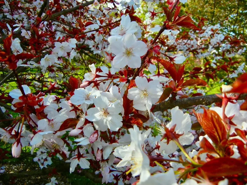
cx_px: 124
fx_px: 243
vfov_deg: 41.8
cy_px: 92
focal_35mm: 34
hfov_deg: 54.0
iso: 160
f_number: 3.6
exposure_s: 1/906
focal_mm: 6.2
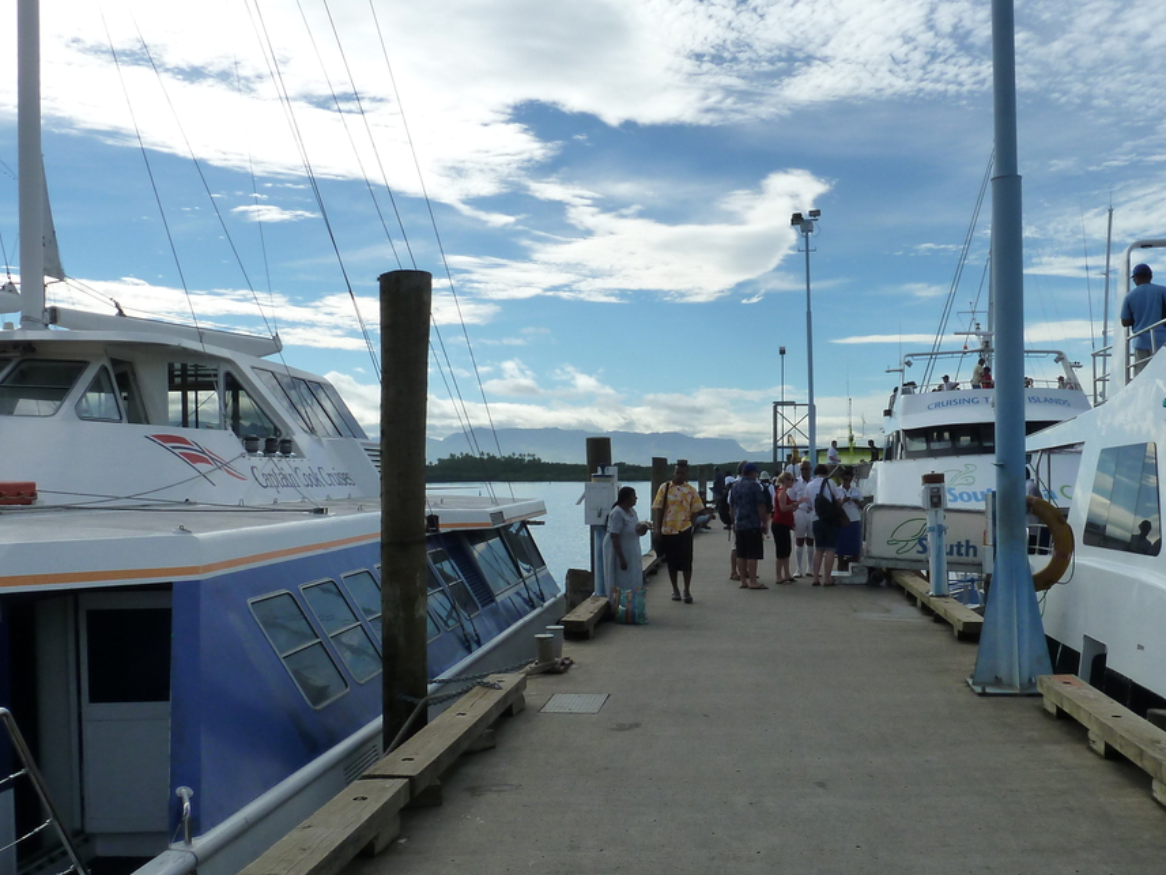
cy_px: 490
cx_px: 709
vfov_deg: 40.6
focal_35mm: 35
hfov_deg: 52.2
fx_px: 1179
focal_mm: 4.1
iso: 125
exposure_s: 1/500
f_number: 5.6
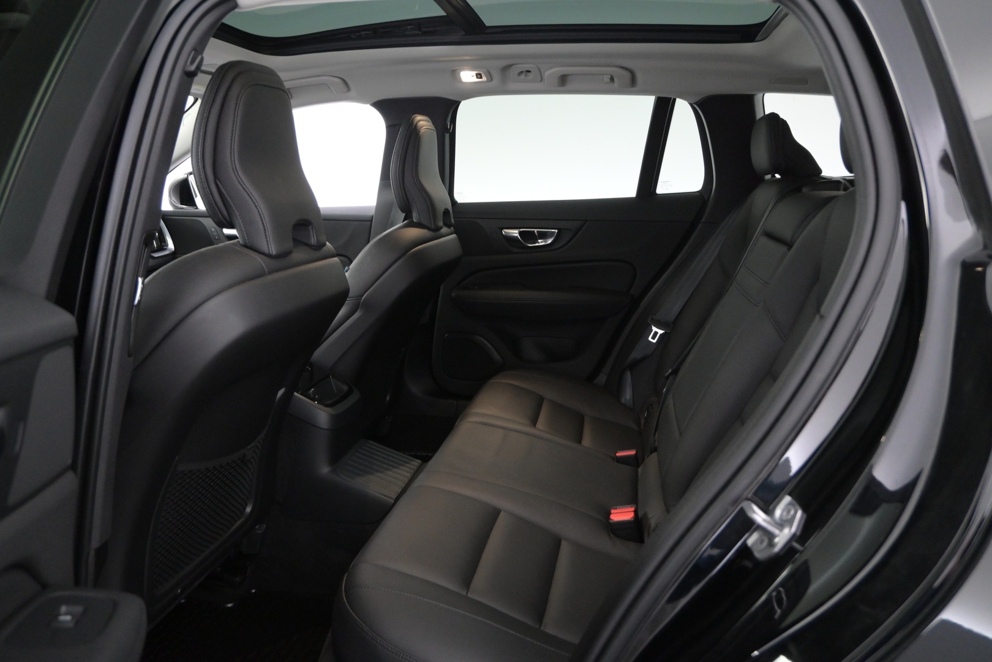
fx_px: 744
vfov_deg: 47.9
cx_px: 496
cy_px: 331
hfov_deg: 67.4
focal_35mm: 27
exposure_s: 1/30
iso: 2500
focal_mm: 18
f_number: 3.5
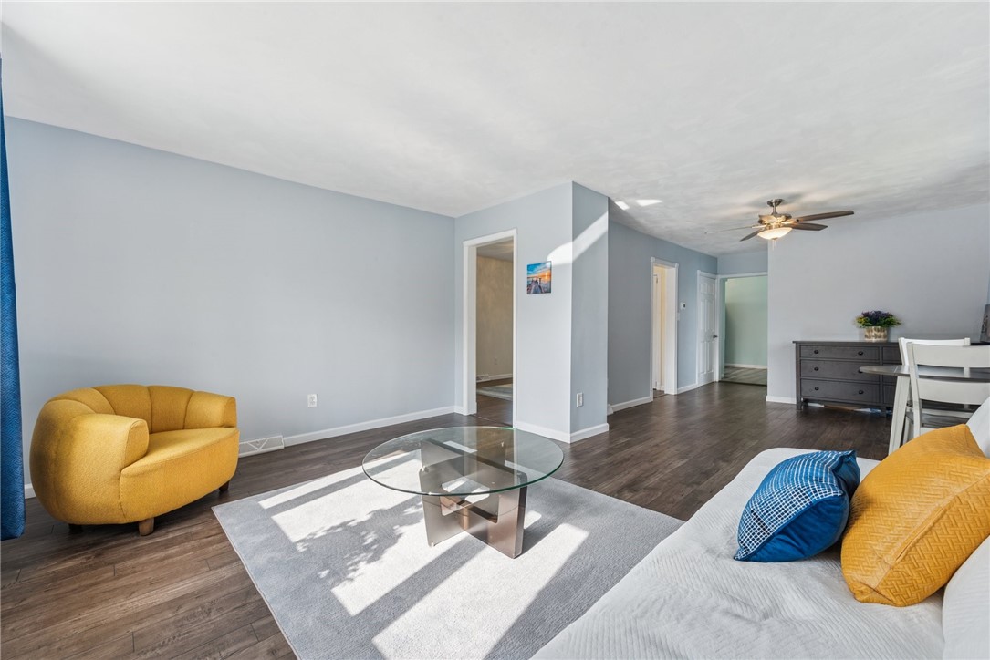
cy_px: 330
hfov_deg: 104.2
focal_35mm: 14
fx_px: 385
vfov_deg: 81.2
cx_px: 495
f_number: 11
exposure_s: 1/2.5
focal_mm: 14
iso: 50
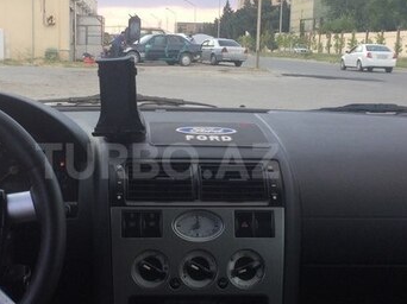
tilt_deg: -8.6
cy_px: 161
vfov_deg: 26.1
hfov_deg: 34.2
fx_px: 658
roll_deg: -2.0
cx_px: 157
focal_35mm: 56
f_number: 2.2
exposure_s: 1/100
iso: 50
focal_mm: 4.15
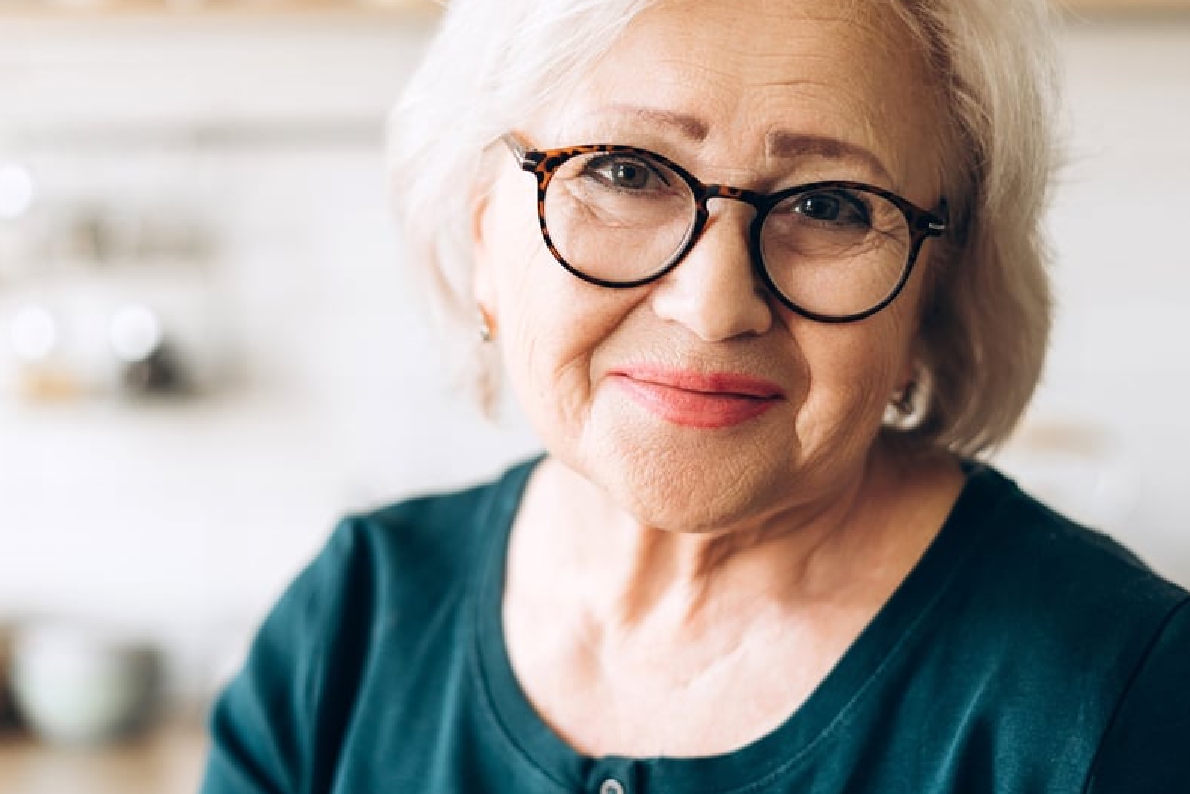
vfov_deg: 17.9
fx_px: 2512
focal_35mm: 76
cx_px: 682
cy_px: 363
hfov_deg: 26.6
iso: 200
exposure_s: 1/160
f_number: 2
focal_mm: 50
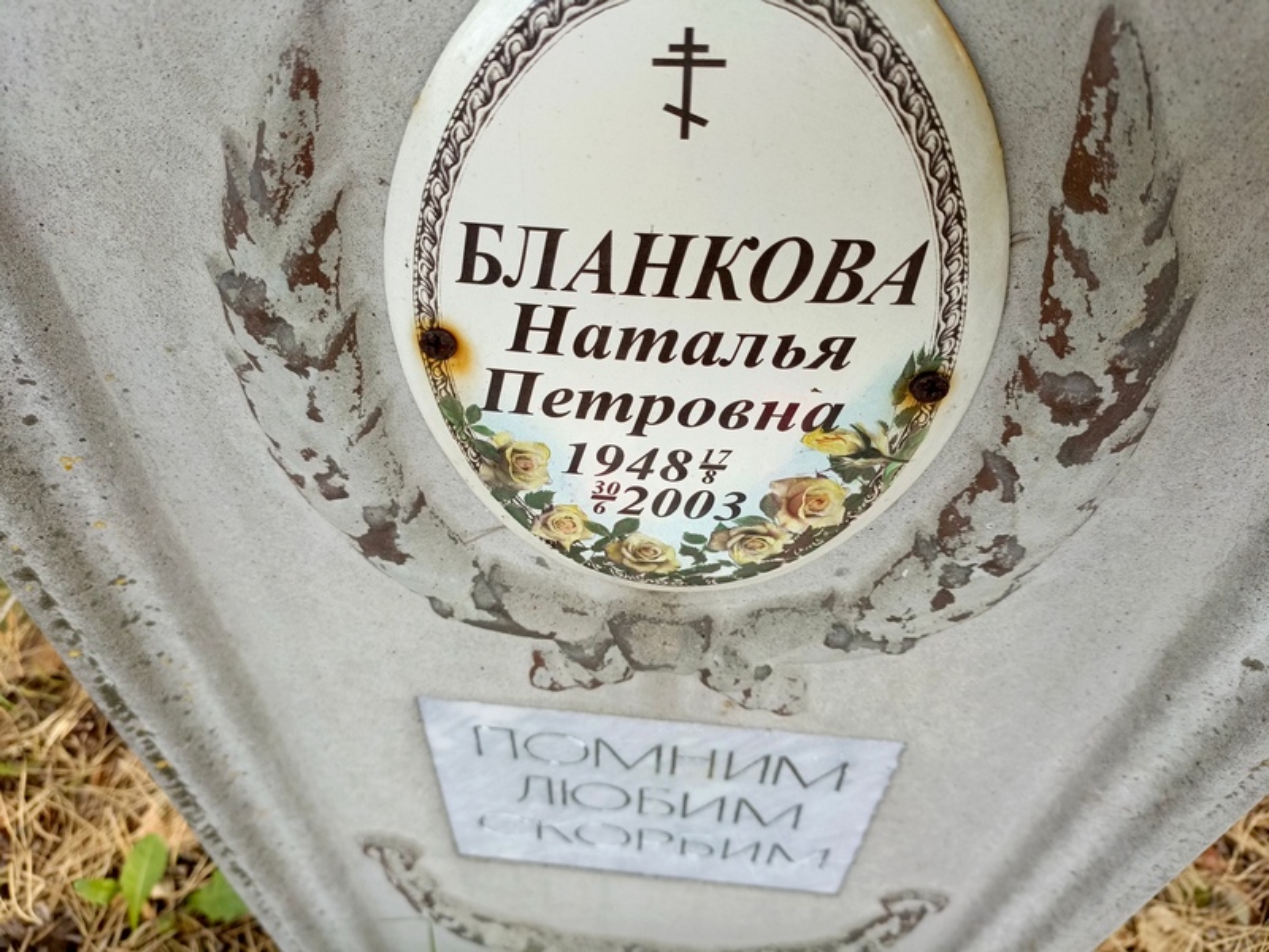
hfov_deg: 69.4
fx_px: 916
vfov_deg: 54.9
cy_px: 476
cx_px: 634
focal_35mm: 25
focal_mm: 4.76
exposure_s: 1/139
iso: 106
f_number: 1.69
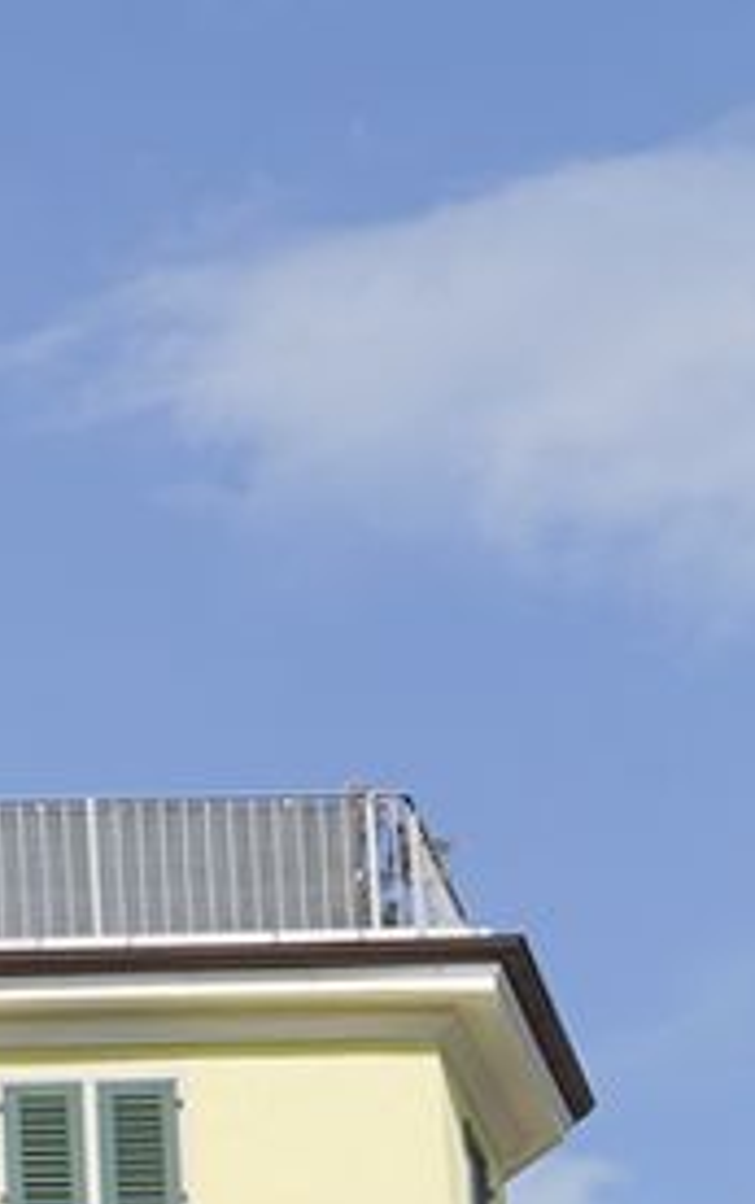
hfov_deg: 6.8
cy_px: 2766
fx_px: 5815
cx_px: -1331
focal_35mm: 177
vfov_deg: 10.4
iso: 100
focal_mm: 24
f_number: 16
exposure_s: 1/100
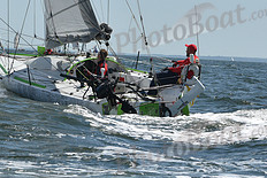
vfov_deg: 7.8
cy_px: -17
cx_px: 55
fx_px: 1299
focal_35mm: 175
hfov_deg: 11.7
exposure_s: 1/1250
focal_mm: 70
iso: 250
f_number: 9
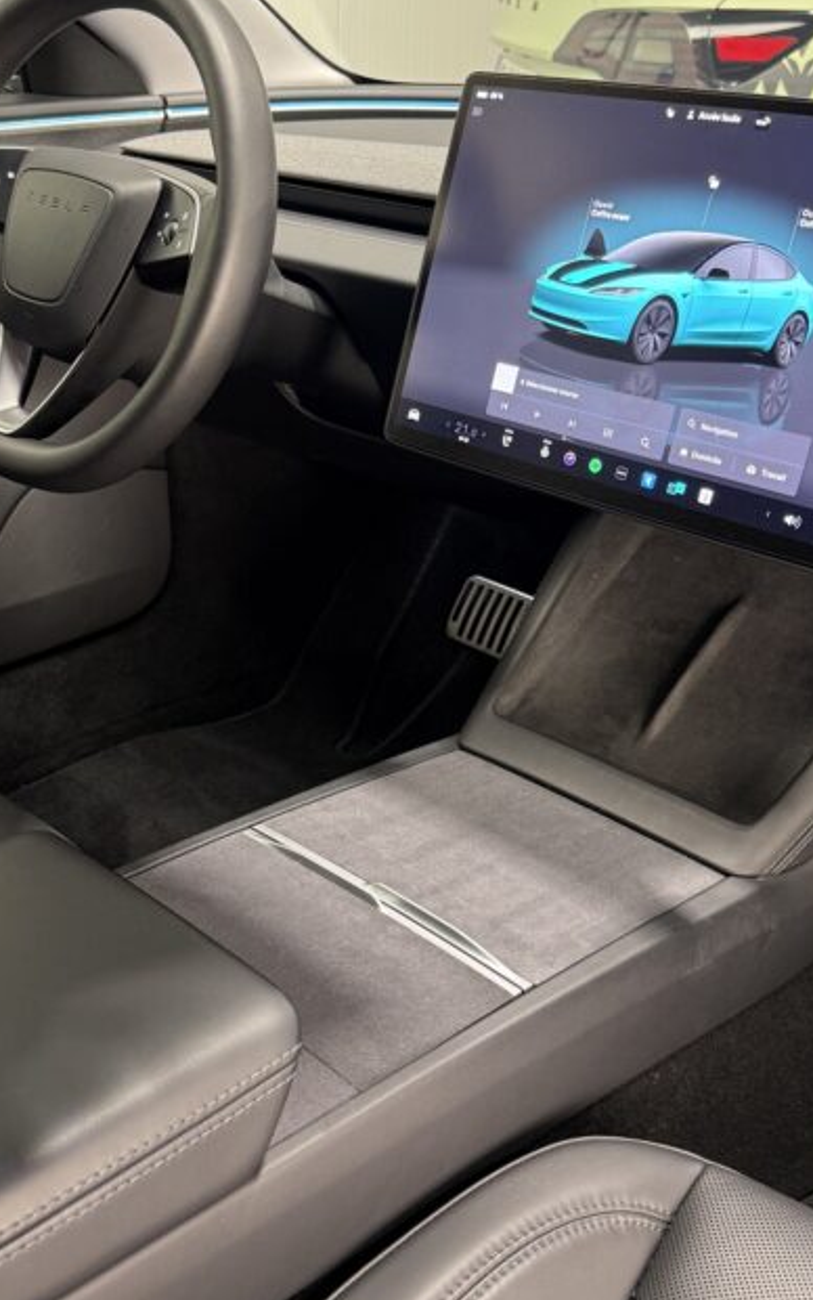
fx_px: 1488
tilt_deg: -22.6
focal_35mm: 42
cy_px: 547
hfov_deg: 30.4
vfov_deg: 47.0
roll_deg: -0.4
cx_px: 302
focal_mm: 6.76
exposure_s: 1/50
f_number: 1.78
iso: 160
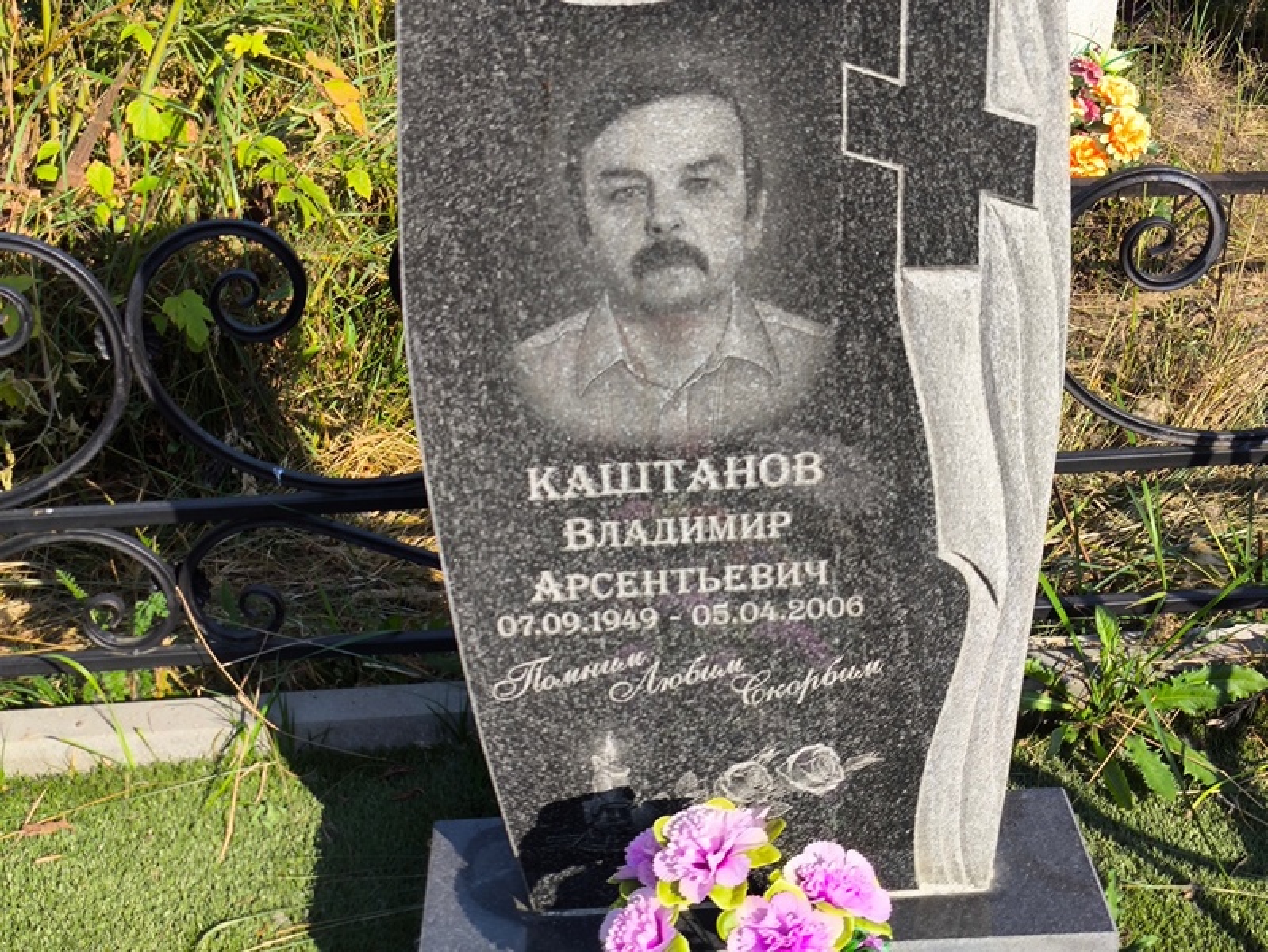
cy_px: 476
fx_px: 1832
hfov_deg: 38.2
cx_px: 634
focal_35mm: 50
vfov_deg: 29.1
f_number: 1.7
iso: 50
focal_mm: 4.71
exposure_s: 1/901
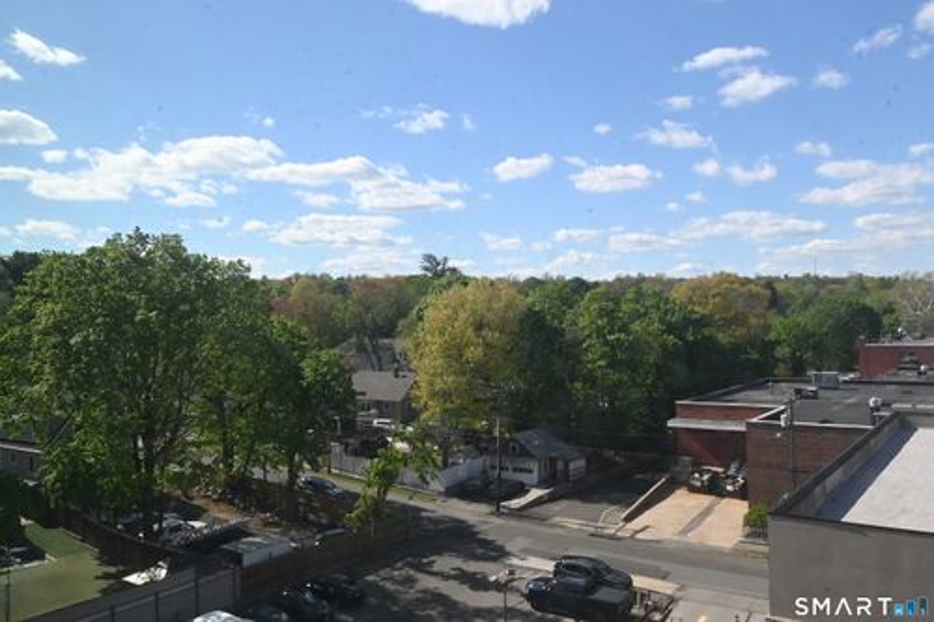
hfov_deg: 61.9
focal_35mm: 30
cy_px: 311
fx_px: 778
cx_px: 467
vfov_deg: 43.6
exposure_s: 1/400
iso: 1600
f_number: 22
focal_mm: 20
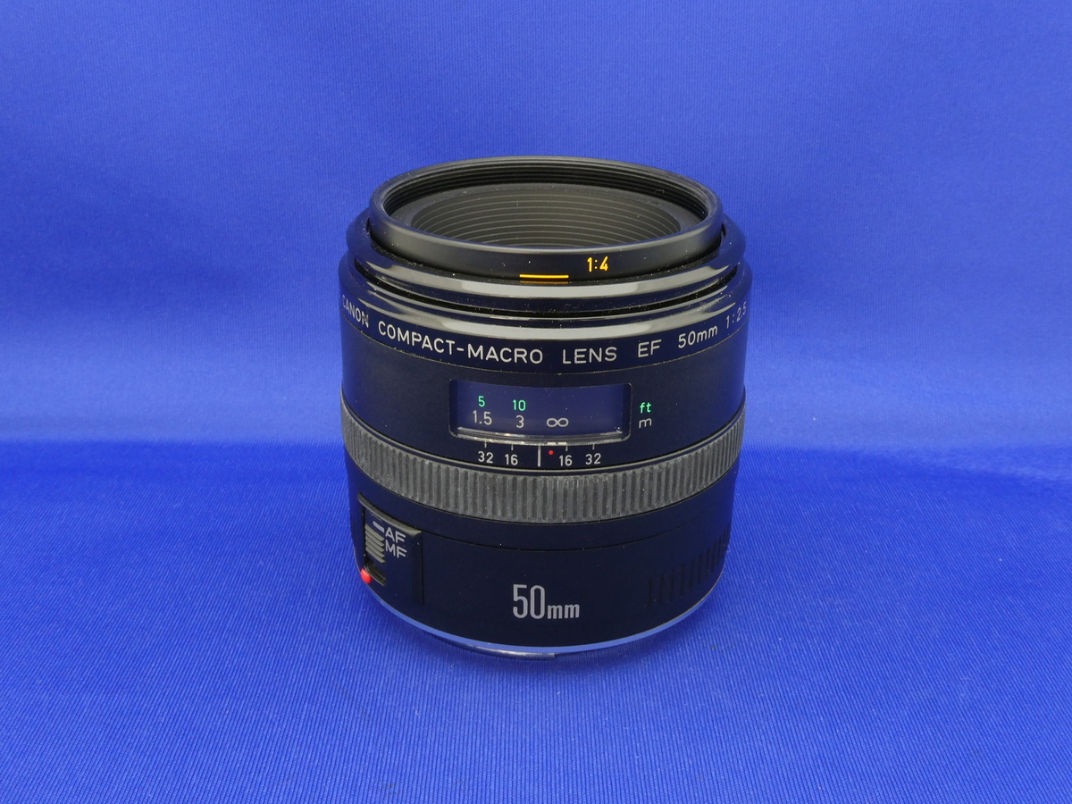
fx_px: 1239
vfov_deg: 36.0
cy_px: 402
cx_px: 536
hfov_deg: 46.8
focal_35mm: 40
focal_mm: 7.2
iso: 200
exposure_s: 1
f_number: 8
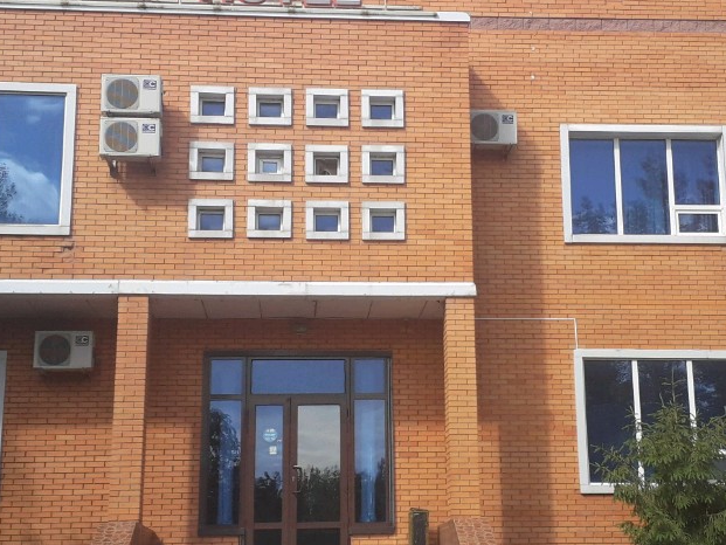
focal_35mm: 58
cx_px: 393
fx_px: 1217
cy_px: 306
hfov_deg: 33.2
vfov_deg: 25.2
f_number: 1.9
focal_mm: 3.6
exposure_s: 1/833
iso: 40
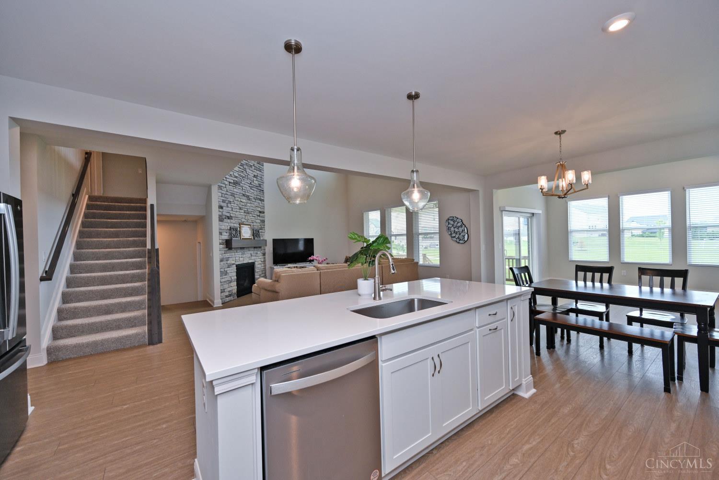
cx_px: 360
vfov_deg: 81.2
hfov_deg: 104.3
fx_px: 280
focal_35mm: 14
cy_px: 240
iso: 200
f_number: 5
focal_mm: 14
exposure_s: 1/100
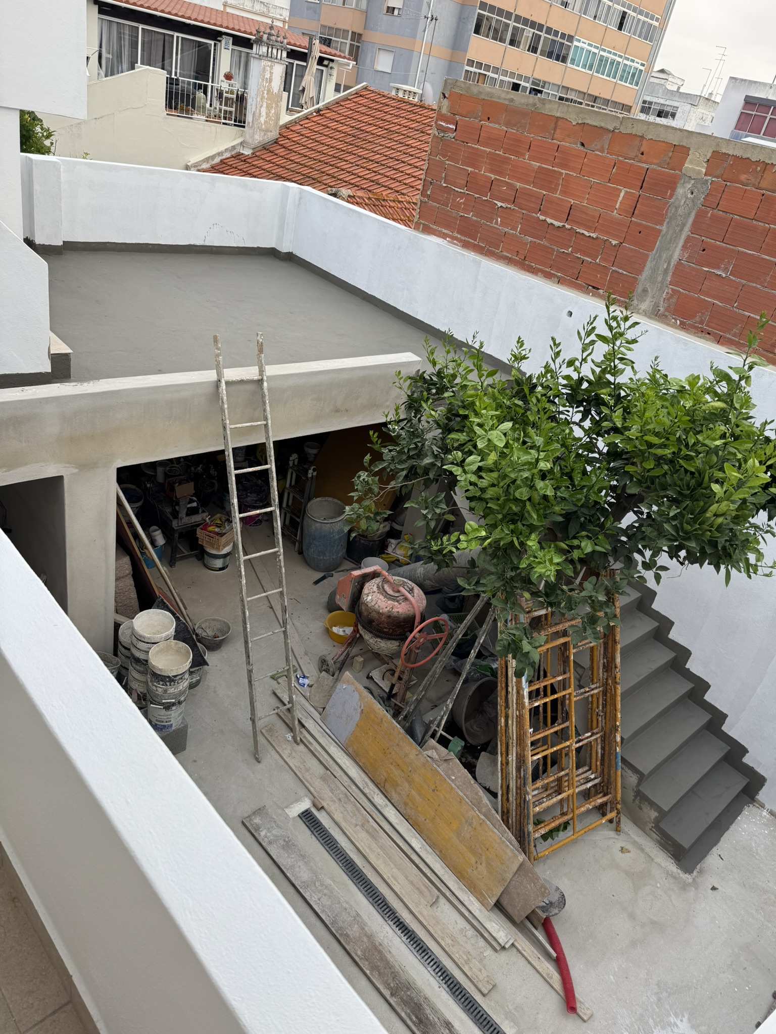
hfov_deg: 56.8
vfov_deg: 71.6
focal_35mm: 24
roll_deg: -13.7
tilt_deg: -30.3
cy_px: 517
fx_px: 717
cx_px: 388
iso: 80
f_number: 1.78
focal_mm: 6.76
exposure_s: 1/333
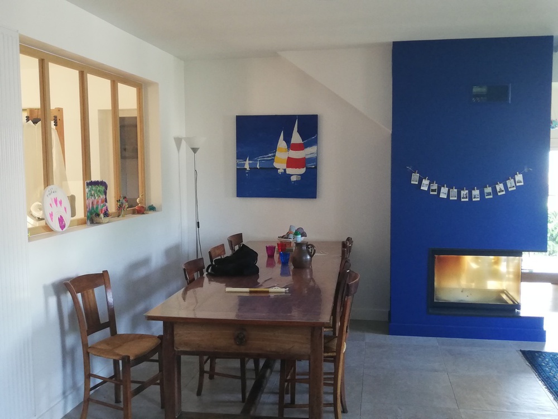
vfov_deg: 41.8
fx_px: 548
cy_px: 210
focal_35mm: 34
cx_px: 279
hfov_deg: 54.0
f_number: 2.2
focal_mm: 3.81
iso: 250
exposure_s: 1/33.3
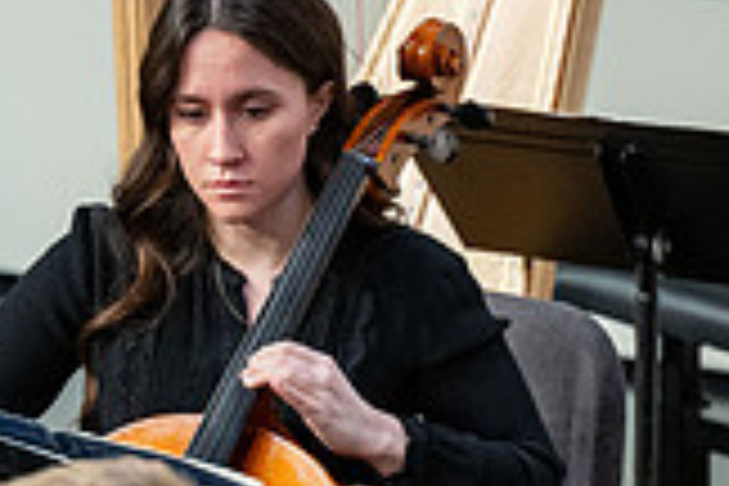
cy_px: 542
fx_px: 14538
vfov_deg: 1.9
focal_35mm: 718
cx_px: 18
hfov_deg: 2.9
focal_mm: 200
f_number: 2.8
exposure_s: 1/400
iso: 2000
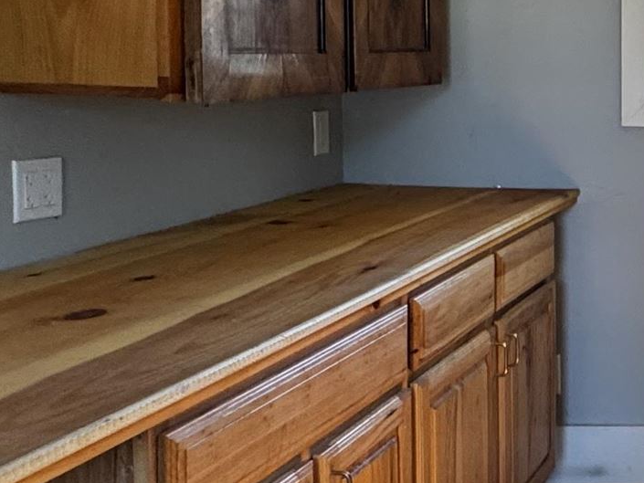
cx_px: 934
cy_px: 158
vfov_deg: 23.9
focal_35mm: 61
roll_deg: -1.2
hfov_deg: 25.1
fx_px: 1135
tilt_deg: -5.8
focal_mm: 2.22
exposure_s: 1/99
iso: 250
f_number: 2.2
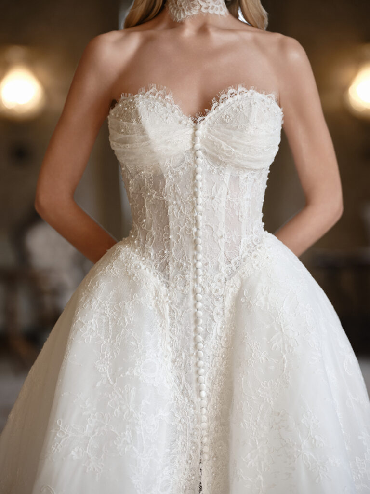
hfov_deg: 17.0
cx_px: 185
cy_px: 247
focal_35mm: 87
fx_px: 1240
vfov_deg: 22.5
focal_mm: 110
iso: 640
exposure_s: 1/125
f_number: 2.5
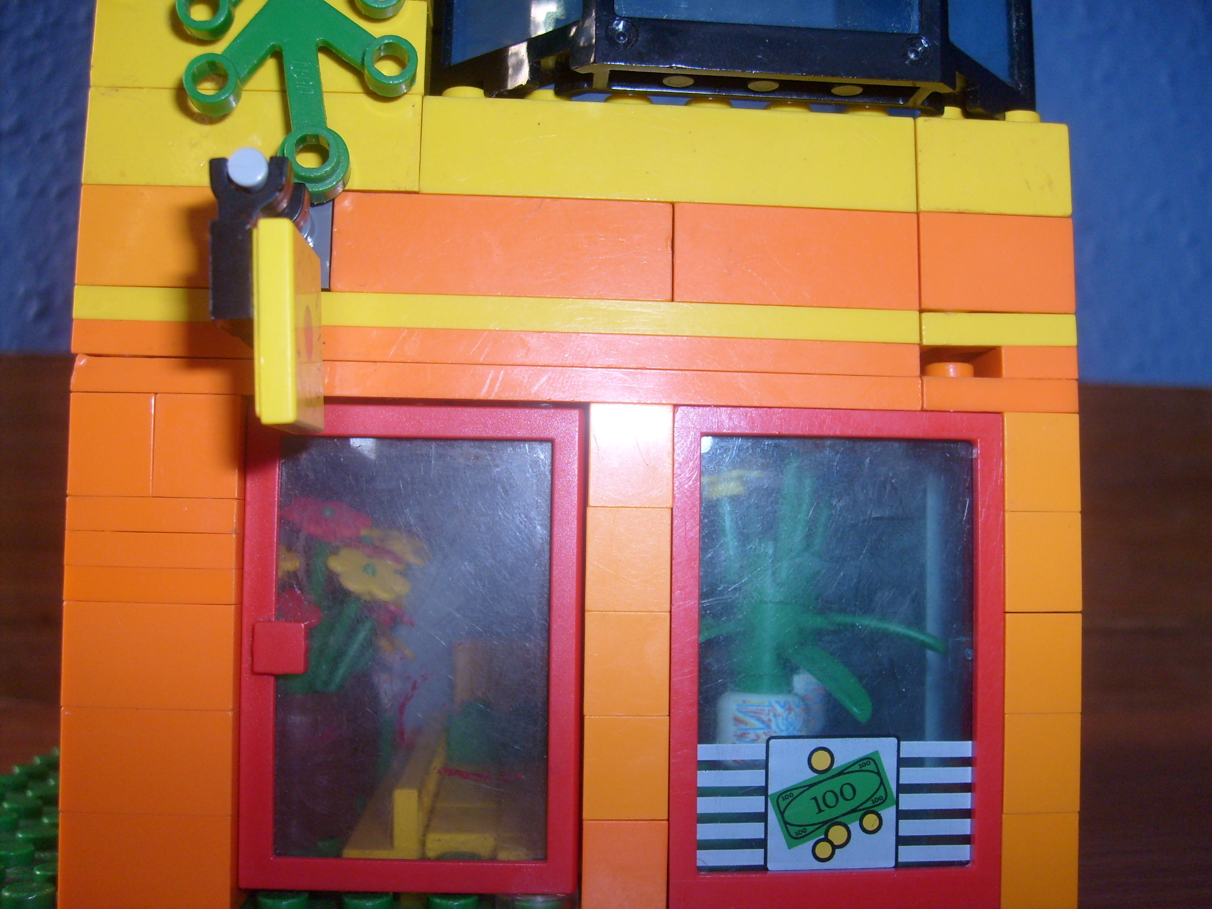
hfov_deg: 52.6
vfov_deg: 40.7
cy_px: 454
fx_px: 1225
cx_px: 606
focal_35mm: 35
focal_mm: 5.8
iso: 100
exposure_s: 1/45
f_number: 2.8
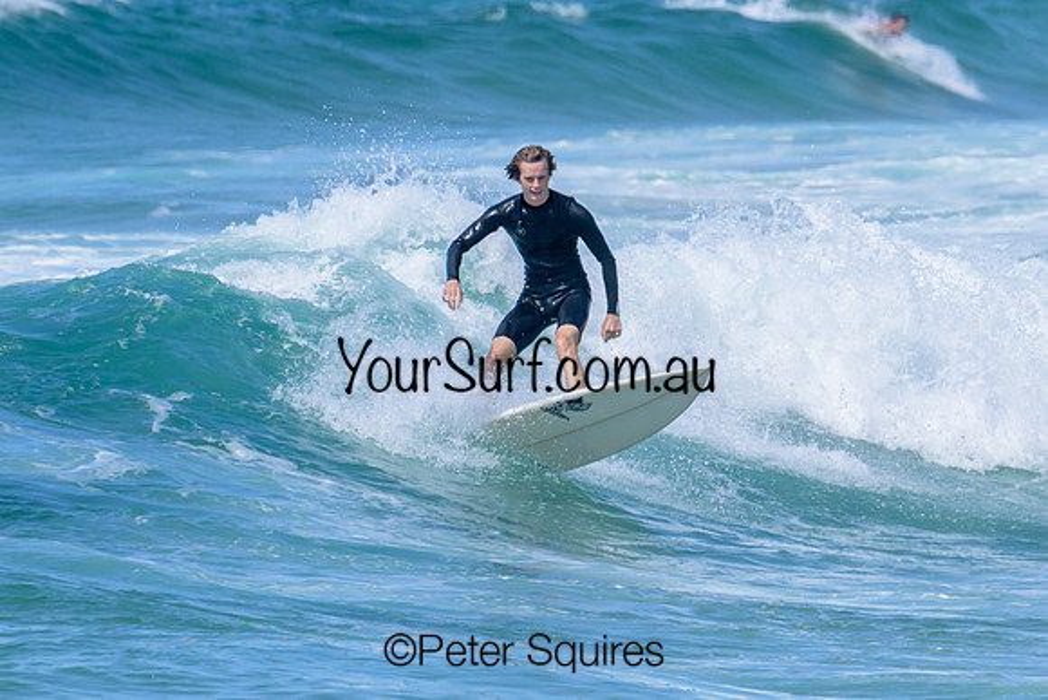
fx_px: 31644
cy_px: 464
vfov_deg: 1.3
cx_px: 450
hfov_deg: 1.9
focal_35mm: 1087
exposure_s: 1/2000
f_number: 16
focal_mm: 800
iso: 1400
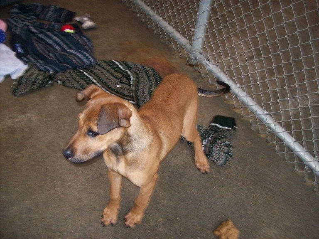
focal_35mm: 36
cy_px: 120
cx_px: 160
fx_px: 332
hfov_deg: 51.4
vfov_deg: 39.6
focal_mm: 6
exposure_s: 1/64
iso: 200
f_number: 2.7
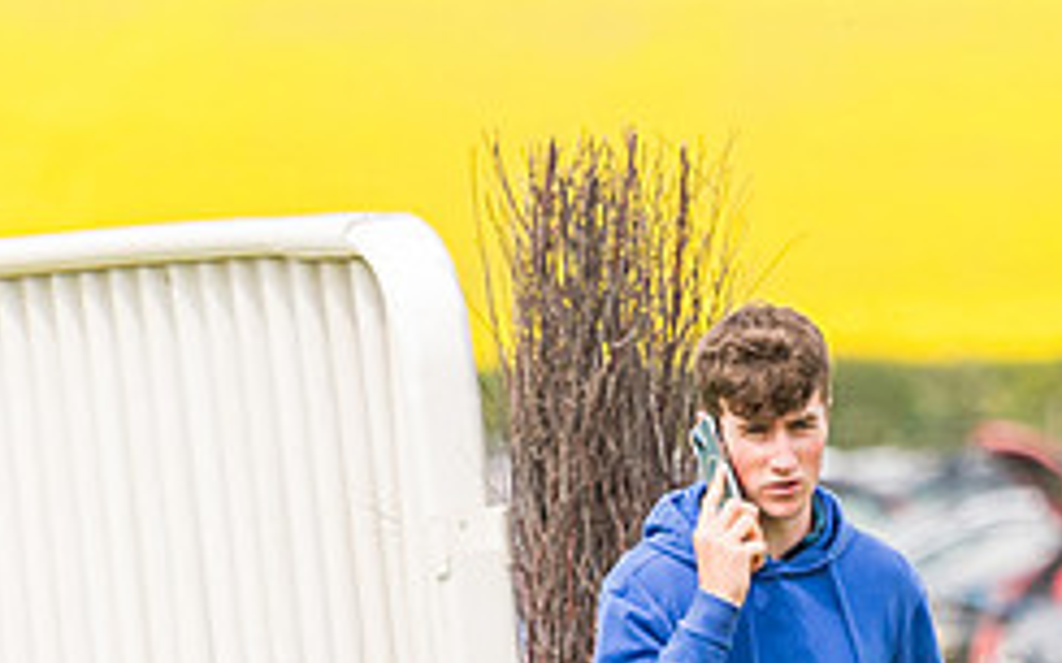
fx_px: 31917
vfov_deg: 1.2
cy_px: 901
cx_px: 850
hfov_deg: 1.9
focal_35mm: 1103
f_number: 4
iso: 400
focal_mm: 200
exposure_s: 1/2000
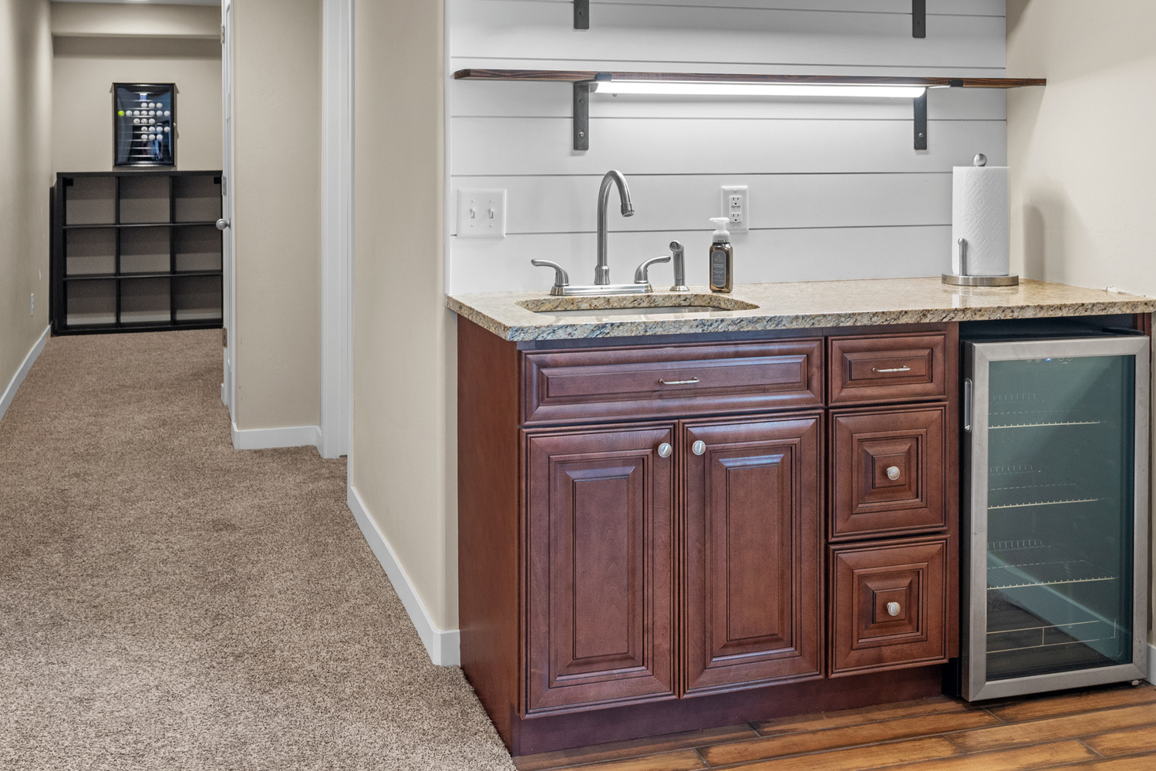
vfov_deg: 32.3
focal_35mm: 41
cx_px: 630
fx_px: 1317
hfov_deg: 47.3
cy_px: 246
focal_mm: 30
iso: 500
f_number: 8
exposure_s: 1/2
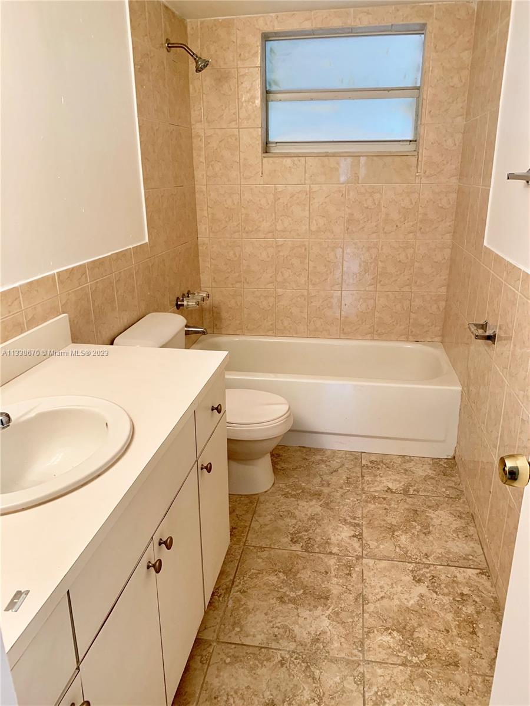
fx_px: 531
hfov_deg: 53.1
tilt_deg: -18.1
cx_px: 265
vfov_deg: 67.3
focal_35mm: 26
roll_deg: +0.7
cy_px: 353
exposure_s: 1/60
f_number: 1.8
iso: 125
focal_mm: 4.25
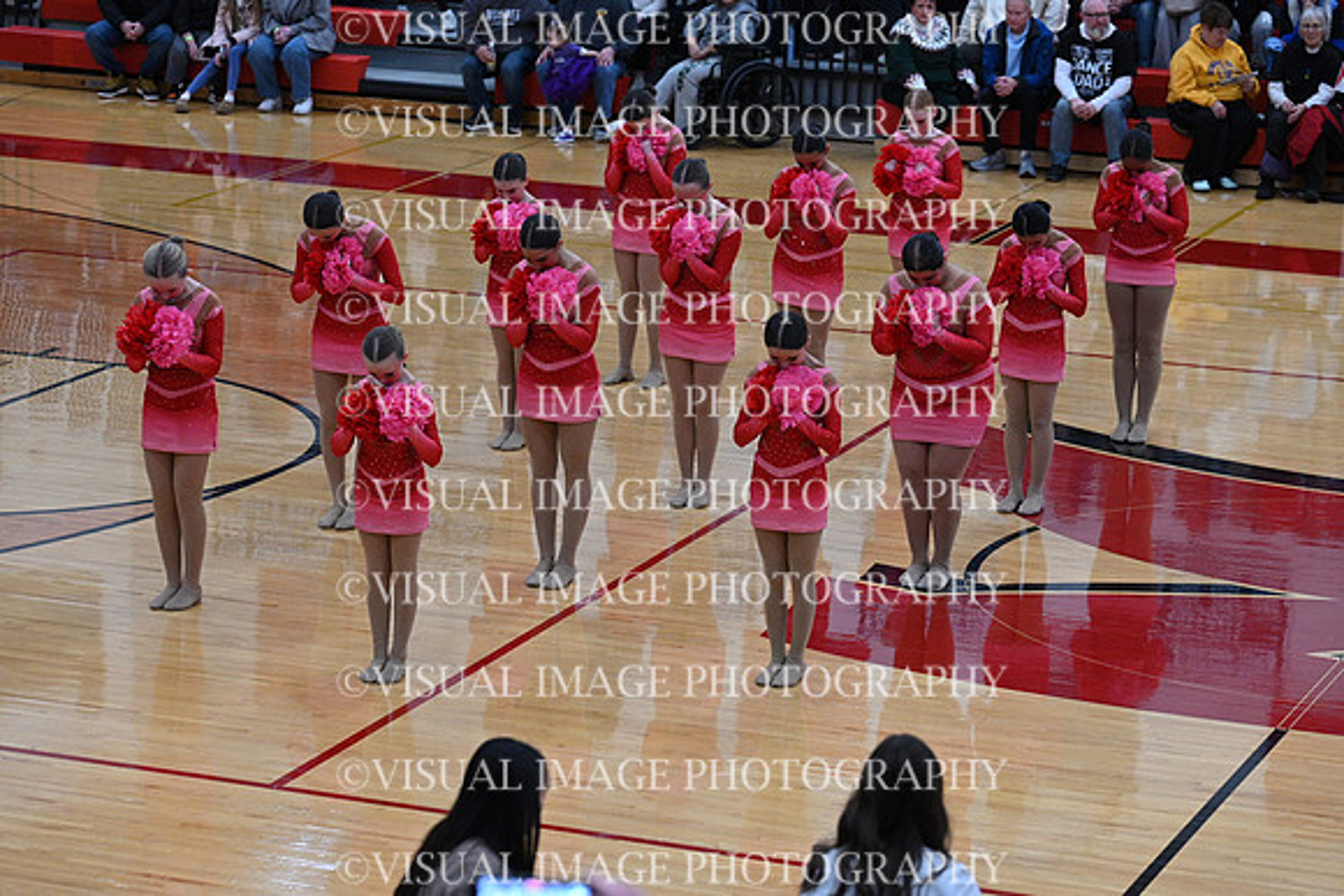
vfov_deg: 11.9
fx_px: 4294
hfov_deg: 17.8
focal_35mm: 115
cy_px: 448
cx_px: 672
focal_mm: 115
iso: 4000
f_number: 4
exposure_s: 1/400
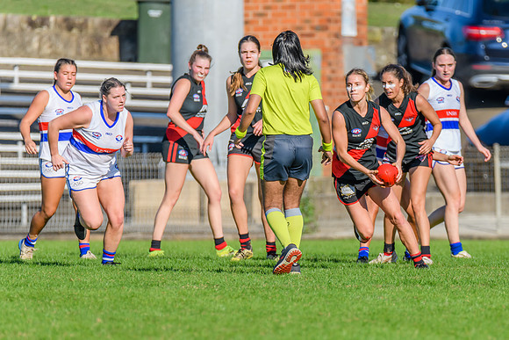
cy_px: 242
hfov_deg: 2.8
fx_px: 10507
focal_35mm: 743
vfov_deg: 1.9
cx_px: 324
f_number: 7.1
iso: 640
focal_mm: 500
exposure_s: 1/1600
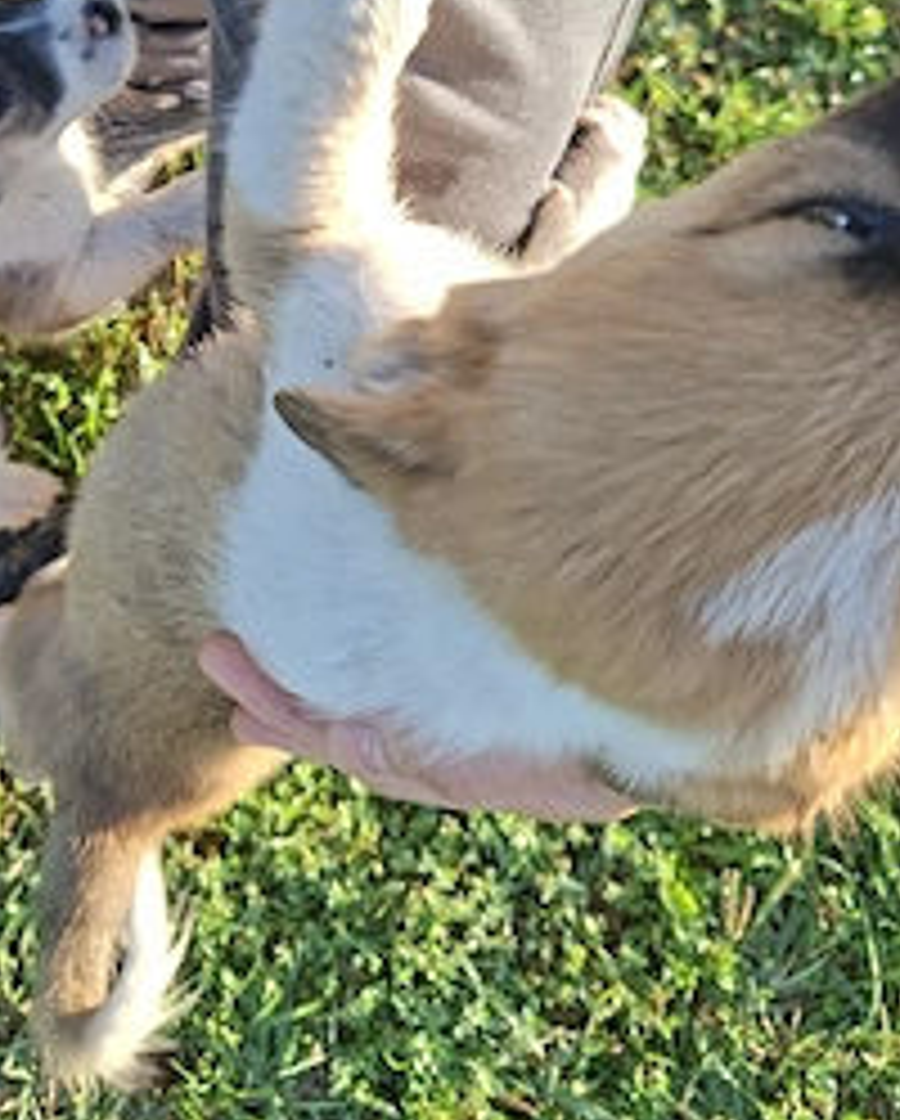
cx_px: 230
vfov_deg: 48.5
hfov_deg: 40.1
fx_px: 1196
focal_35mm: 36
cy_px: 297
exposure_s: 1/357
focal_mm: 5.54
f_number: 1.8
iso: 50
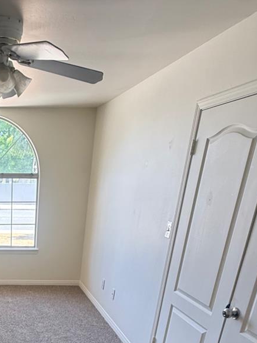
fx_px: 356
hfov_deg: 35.5
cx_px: -6
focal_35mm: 36
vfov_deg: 45.1
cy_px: 327
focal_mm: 2.22
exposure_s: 1/99
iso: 250
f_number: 2.2
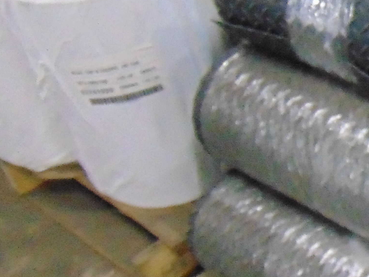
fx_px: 906
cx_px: 595
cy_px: 148
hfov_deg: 19.3
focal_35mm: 85
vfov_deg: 17.4
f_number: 3
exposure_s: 1/60
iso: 800
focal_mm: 4.5
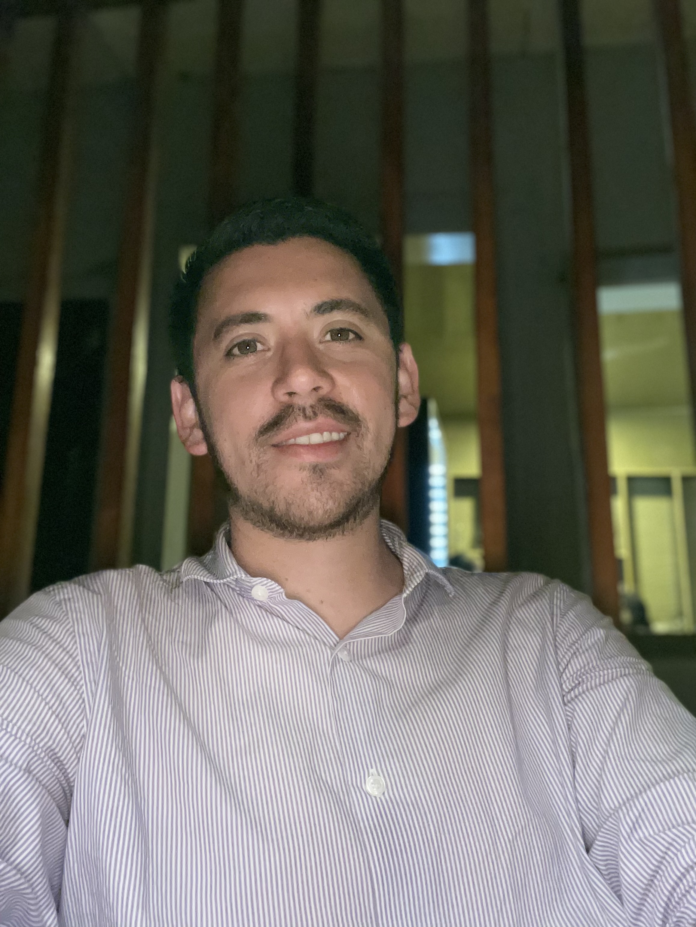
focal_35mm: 30
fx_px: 804
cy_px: 464
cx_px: 348
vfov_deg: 60.0
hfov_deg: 46.8
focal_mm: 2.71
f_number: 2.2
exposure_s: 1/16
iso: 640
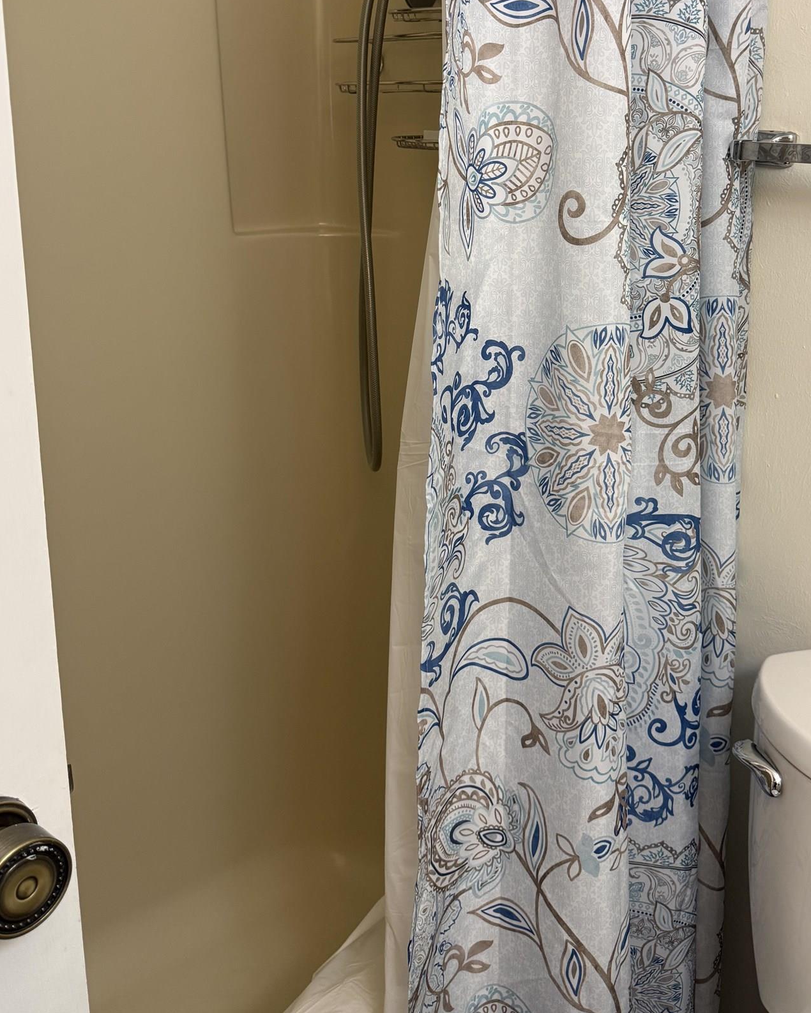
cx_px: 448
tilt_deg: -13.3
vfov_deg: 52.1
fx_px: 1020
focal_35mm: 34
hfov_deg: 43.3
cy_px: 361
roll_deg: -1.1
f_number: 1.78
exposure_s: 1/120
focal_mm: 6.76
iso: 200
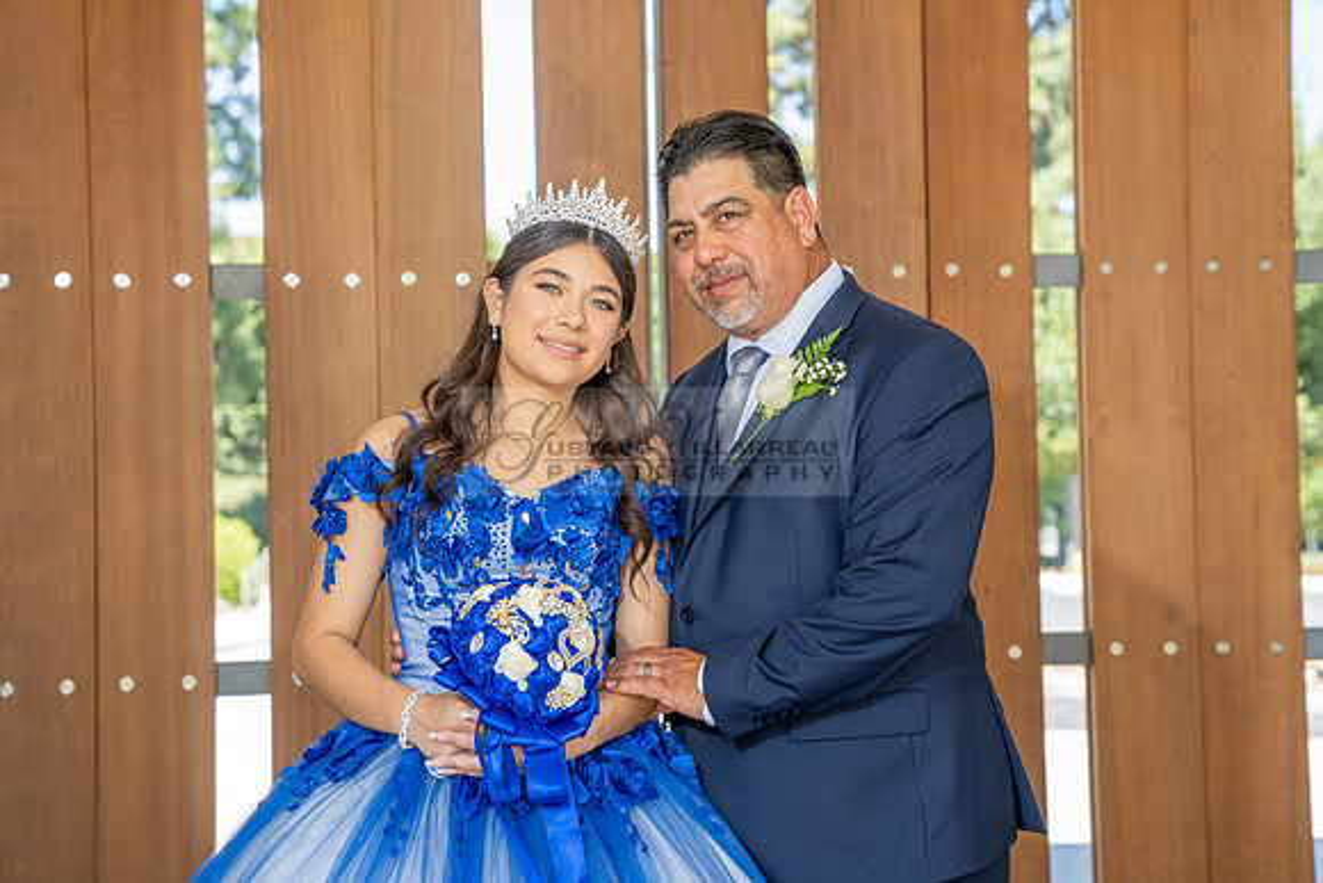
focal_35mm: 63
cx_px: 662
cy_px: 442
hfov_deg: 31.7
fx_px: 2327
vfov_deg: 21.5
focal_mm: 63.3
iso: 125
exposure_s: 1/125
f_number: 4.5
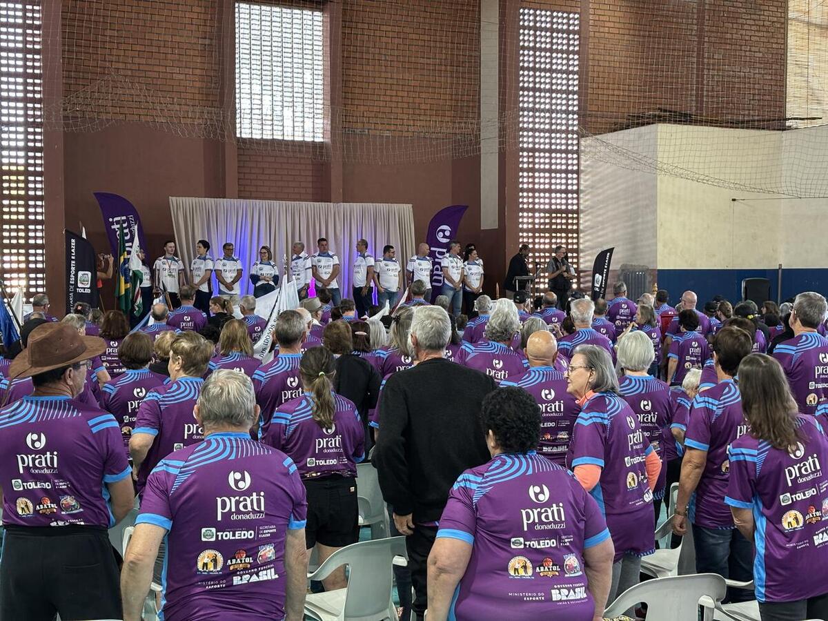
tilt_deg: -1.1
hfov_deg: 36.8
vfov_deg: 28.0
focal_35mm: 52
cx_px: 414
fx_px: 1244
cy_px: 310
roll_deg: +0.7
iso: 125
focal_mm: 5.96
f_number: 1.6
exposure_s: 1/60
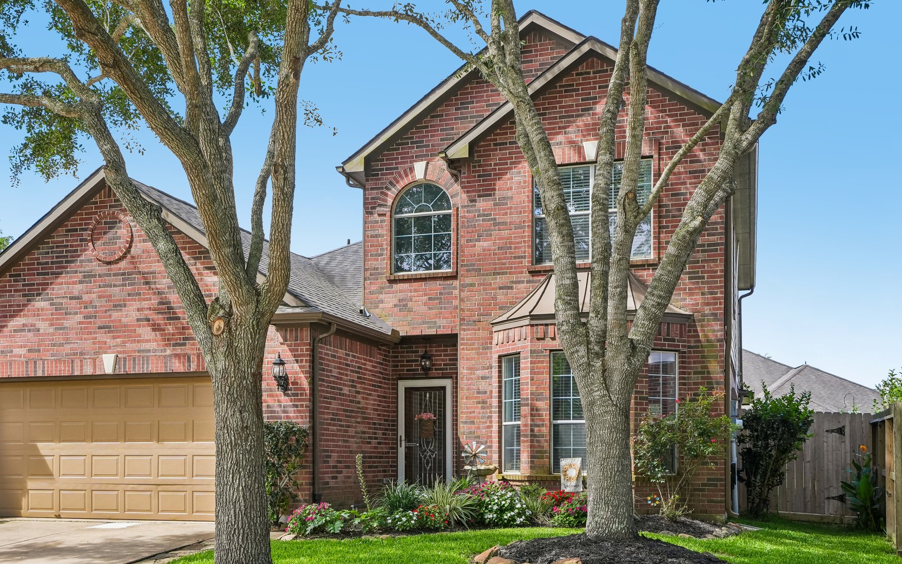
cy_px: 312
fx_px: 1032
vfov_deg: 30.5
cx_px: 376
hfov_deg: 47.0
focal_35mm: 42
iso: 400
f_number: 8
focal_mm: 35
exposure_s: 1/350
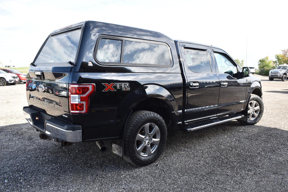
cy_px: 96
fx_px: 240
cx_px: 144
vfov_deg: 43.6
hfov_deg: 61.9
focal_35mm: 30
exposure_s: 1/250
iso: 200
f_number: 7.1
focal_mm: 20
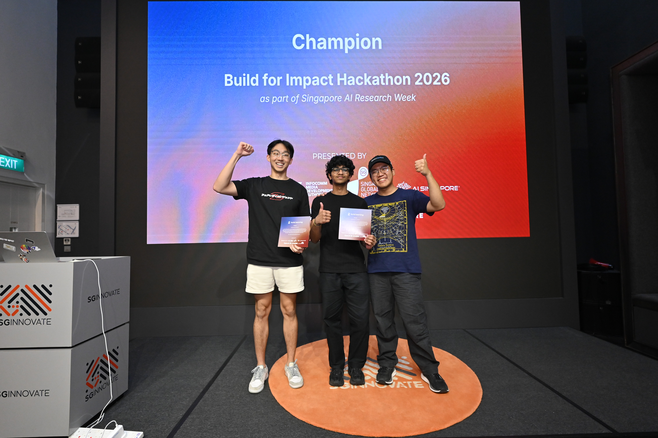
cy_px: 219
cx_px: 329
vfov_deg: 72.0
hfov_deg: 95.0
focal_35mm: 16
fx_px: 301
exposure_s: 1/100
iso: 2000
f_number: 5.6
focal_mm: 16.5
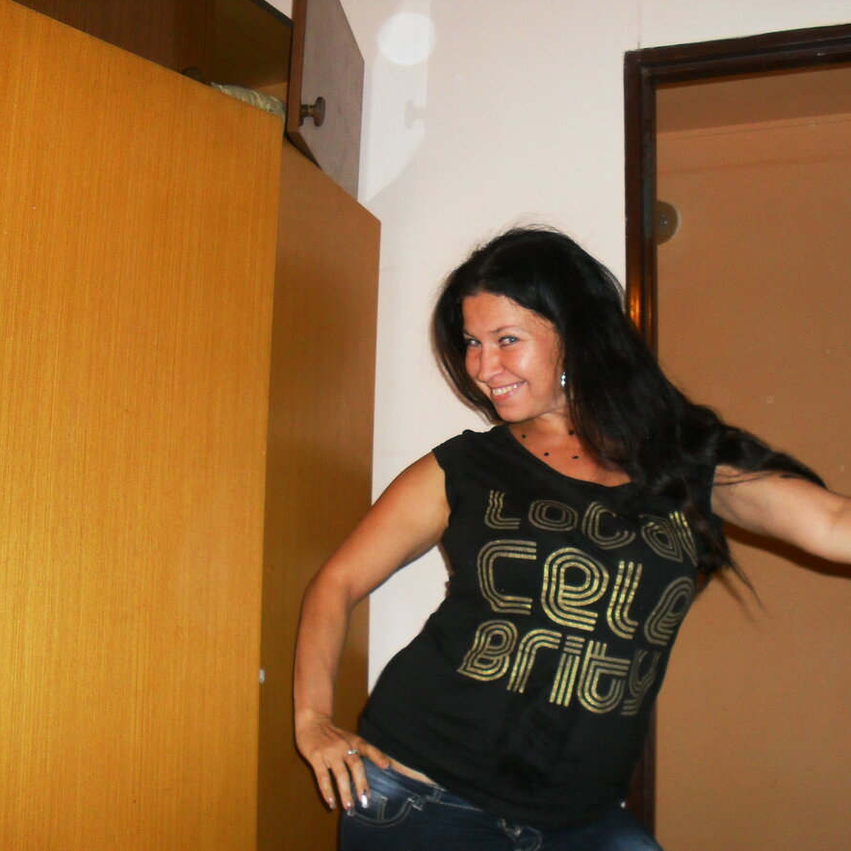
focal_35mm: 42
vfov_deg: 40.0
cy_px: 421
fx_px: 1168
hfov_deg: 39.7
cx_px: 544
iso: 200
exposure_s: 1/45
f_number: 3.2
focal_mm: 6.3
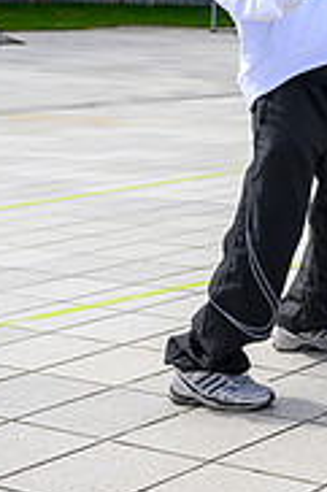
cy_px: 12
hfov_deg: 12.4
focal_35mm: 99
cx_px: 619
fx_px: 1351
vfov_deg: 20.1
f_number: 5
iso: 500
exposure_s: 1/2000
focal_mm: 31
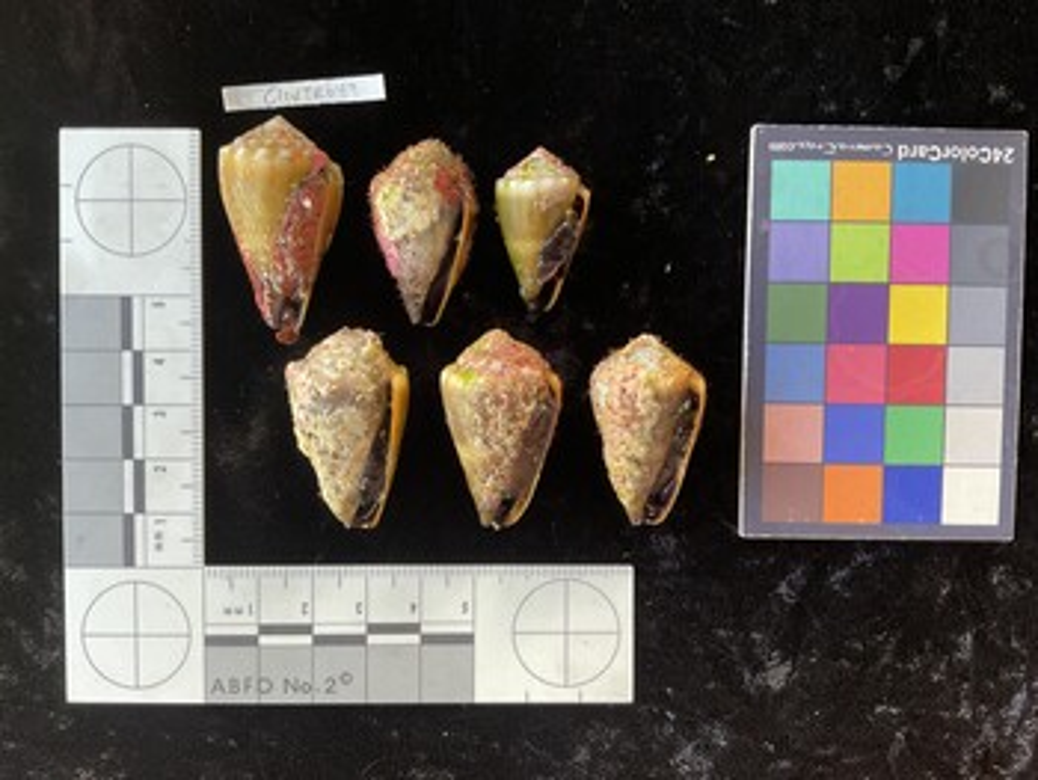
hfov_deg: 61.6
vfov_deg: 48.3
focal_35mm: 29
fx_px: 870
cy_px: 390
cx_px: 519
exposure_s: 1/60
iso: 160
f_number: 1.8
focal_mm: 3
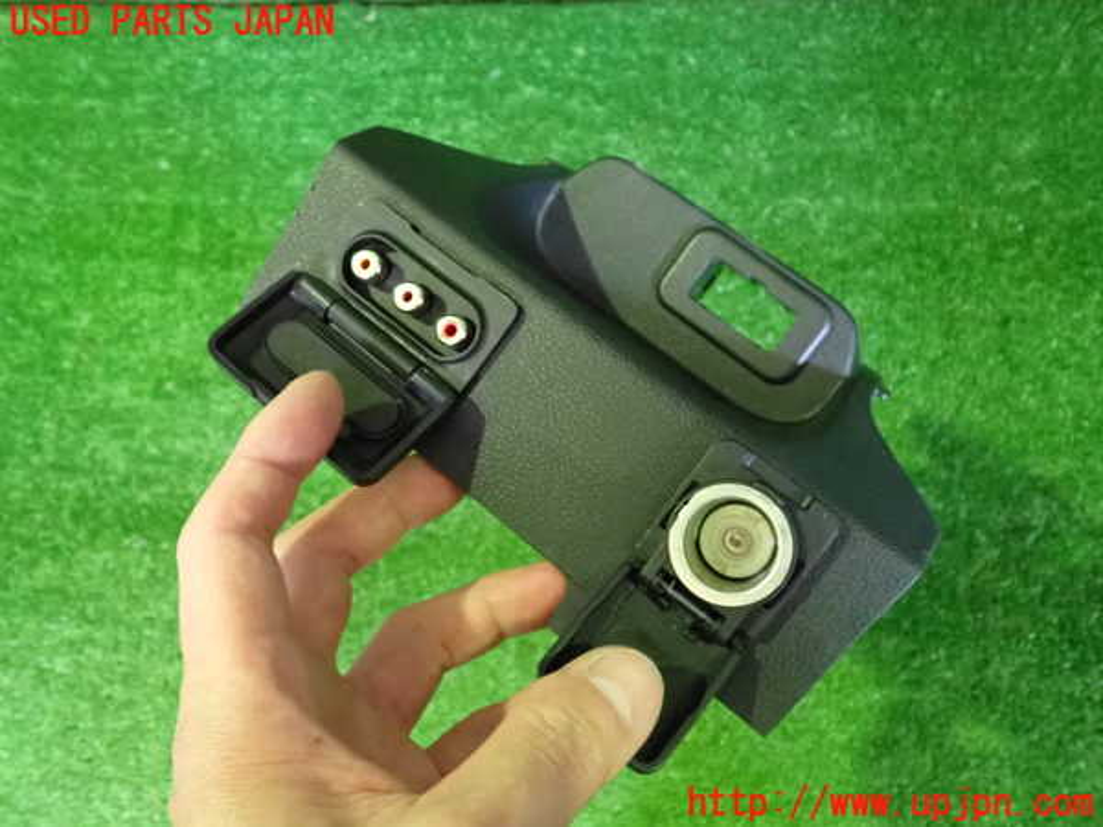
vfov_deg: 46.8
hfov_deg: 60.0
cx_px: 552
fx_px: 956
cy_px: 414
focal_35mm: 30
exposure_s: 1/50
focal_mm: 5.4
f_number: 2.3
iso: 2000
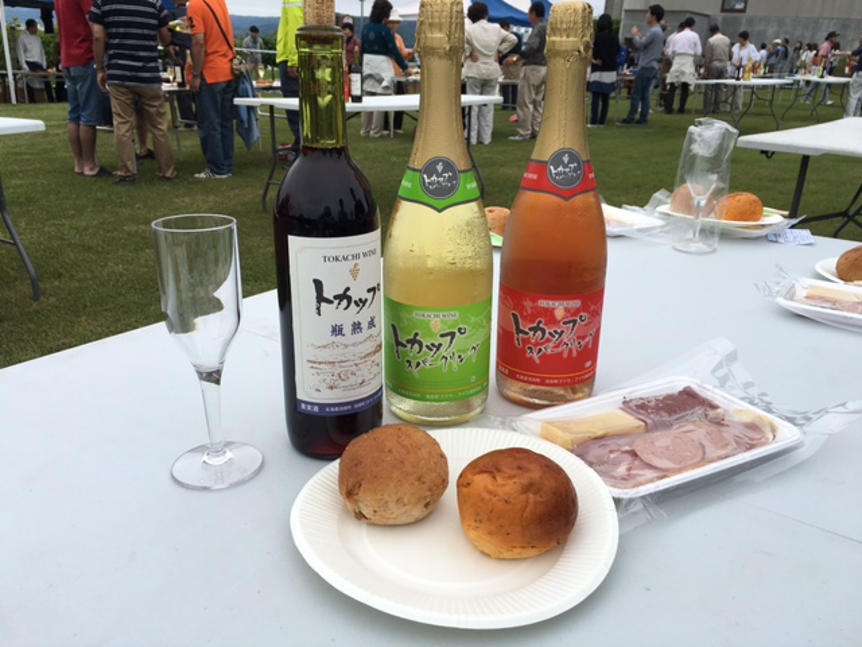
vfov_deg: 48.2
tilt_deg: -20.1
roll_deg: -4.2
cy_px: 324
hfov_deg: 61.7
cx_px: 431
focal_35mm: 29
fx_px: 722
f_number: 2.2
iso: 25
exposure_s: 1/818
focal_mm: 4.15
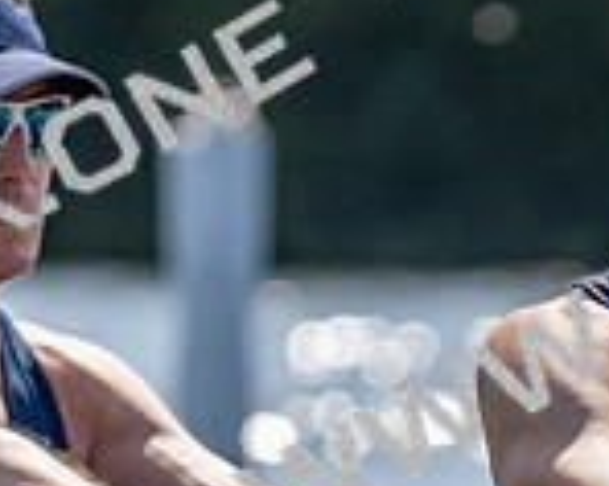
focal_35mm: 1098
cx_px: 745
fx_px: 19764
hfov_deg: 1.8
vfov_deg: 1.4
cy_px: 550
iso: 320
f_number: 5.6
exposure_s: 1/2000
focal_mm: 298
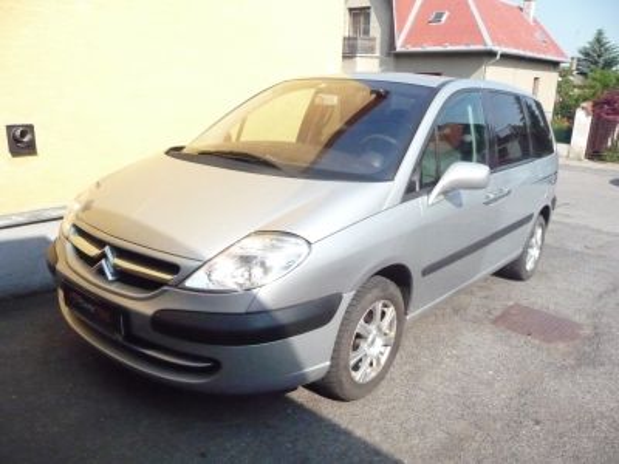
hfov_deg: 63.4
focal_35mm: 28
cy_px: 232
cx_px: 310
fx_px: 501
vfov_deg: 49.7
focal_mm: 4.7
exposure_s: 1/2000
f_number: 8
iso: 1600
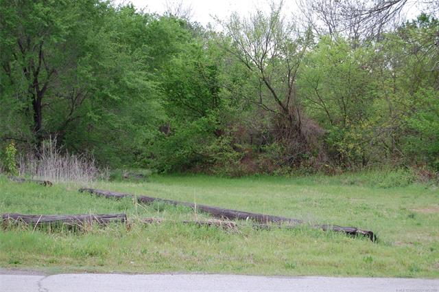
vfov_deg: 16.5
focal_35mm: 82
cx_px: 220
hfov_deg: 24.6
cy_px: 146
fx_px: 1005
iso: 250
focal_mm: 55
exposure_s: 1/125
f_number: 5.6
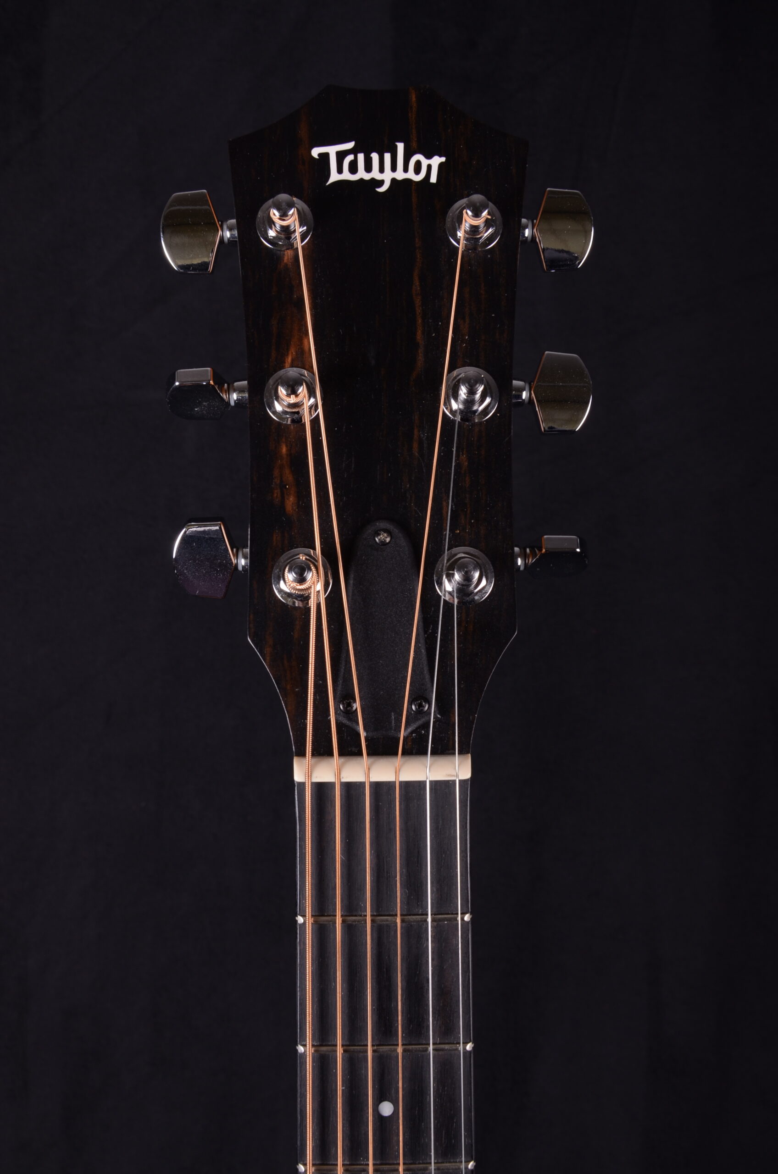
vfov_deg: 49.6
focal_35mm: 39
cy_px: 587
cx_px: 389
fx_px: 1270
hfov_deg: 34.1
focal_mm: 26
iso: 200
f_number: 13
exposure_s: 1/200
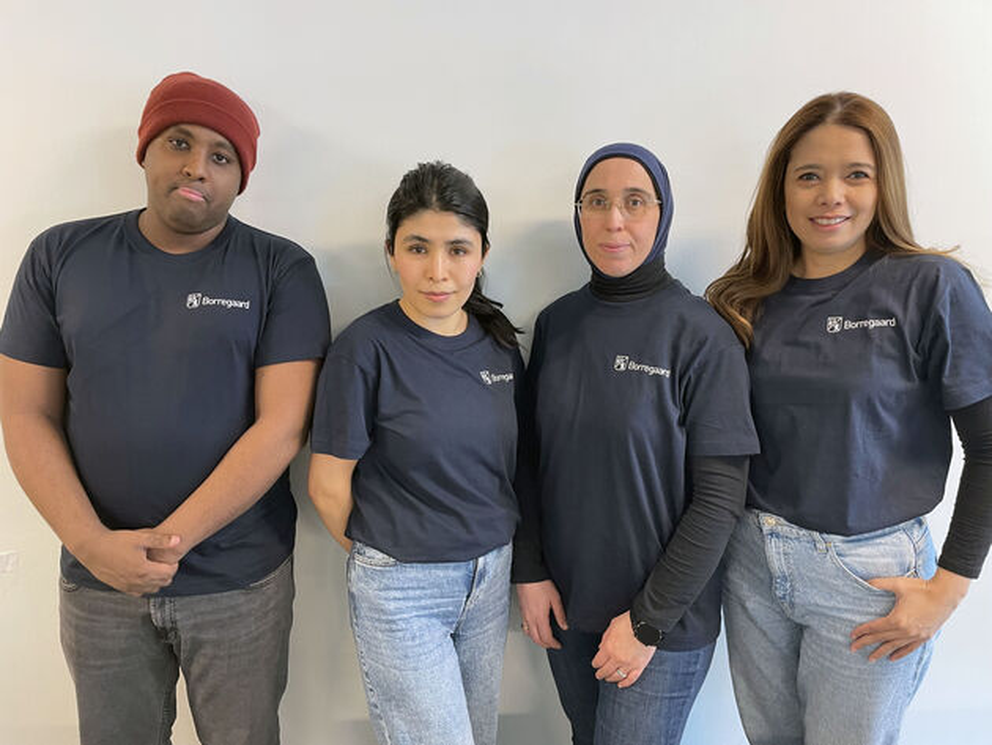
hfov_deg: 67.3
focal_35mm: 26
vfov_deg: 53.1
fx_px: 745
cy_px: 372
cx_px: 496
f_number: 1.6
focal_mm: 4.2
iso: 100
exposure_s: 1/50
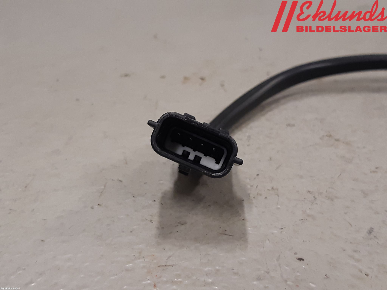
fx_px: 291
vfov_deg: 53.1
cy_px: 145
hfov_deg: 67.3
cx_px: 194
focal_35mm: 26
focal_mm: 3.93
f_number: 1.7
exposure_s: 1/50
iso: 100
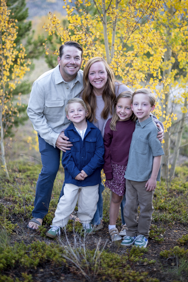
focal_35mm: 50
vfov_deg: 39.6
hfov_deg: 27.0
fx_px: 392
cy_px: 141
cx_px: 94
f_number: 4
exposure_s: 1/250
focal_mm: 50
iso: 320
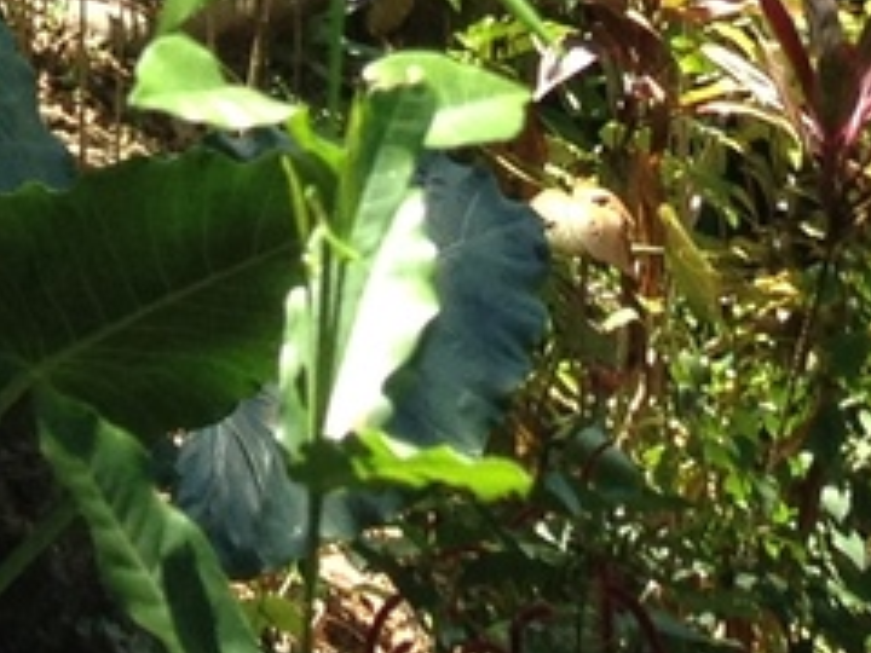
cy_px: -1516
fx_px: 5863
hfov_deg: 8.3
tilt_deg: +3.9
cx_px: -352
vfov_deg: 5.8
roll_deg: +2.4
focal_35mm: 233
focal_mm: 4.28
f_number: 2.4
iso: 50
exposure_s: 1/302
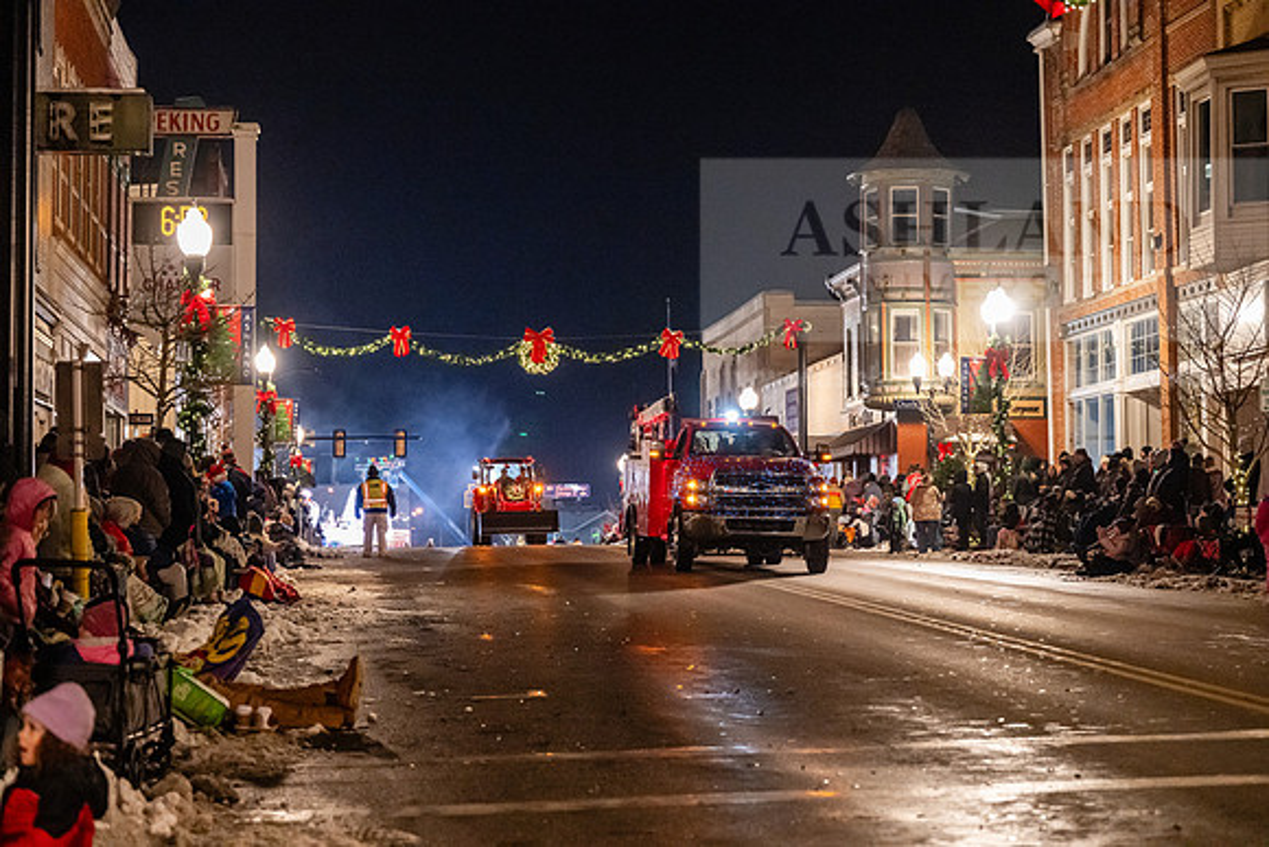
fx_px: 2609
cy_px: 424
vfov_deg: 18.4
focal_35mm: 74
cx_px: 634
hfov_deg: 27.3
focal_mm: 74
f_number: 3.2
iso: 8000
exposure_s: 1/200
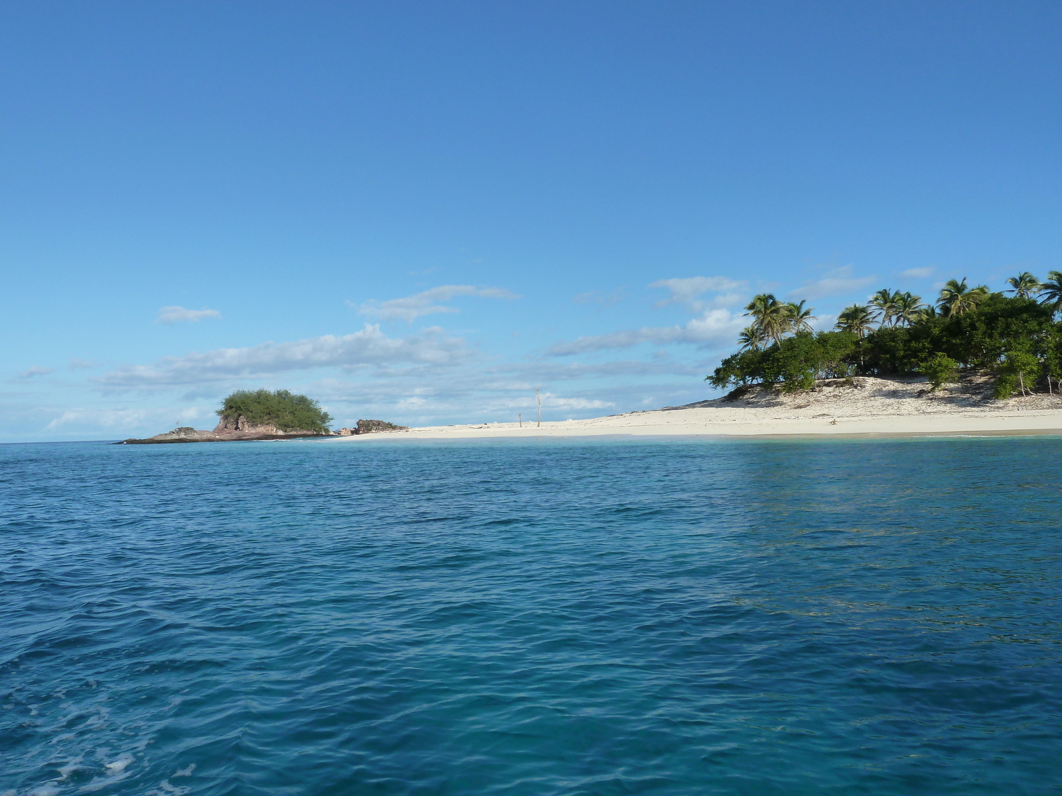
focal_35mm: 25
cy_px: 398
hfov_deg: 69.4
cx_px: 531
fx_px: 767
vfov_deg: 54.9
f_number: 5
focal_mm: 4.1
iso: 125
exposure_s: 1/500
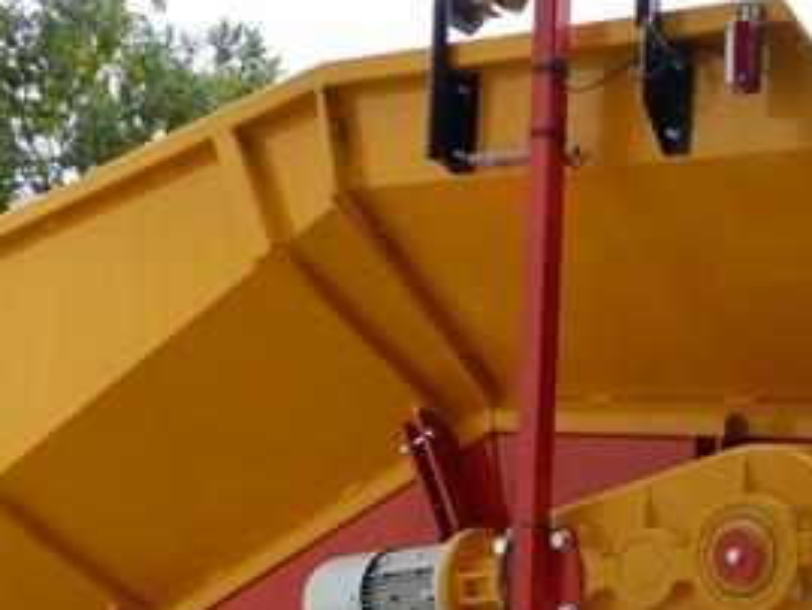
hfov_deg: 32.2
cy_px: 649
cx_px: 724
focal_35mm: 57
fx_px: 1338
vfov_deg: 24.2
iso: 160
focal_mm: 4.3
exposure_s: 1/320
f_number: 4
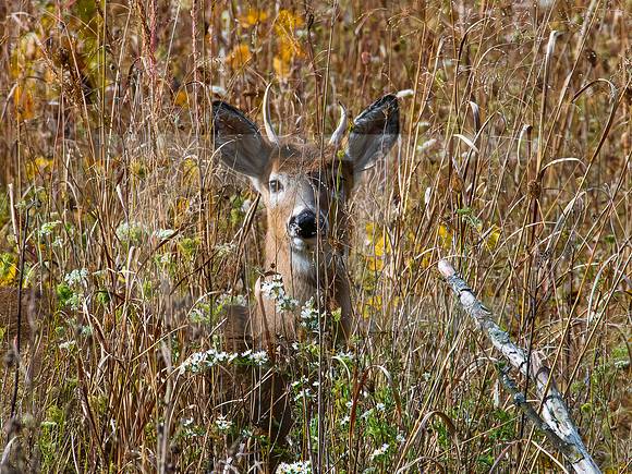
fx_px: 20712
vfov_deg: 1.3
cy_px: 216
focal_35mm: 1134
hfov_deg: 1.7
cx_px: 308
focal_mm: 500
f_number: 16
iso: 1000
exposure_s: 1/2000
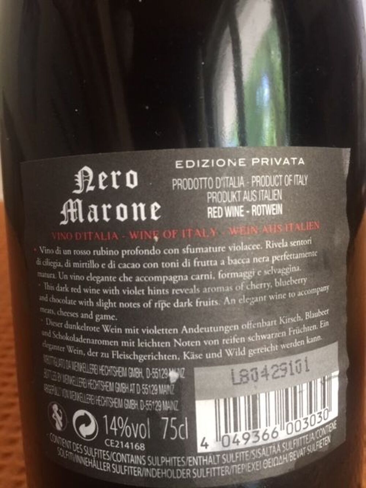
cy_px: 244
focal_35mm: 29
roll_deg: +4.0
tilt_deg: -26.6
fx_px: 409
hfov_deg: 48.2
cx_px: 183
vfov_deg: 61.7
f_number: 2.2
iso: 100
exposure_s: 1/17
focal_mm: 4.15
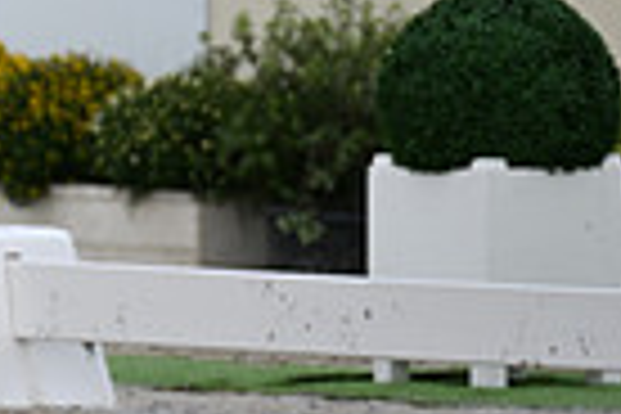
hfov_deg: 1.2
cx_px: -666
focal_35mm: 1683
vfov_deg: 0.8
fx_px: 29029
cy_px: -178
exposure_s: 1/1000
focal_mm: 400
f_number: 4.5
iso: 500
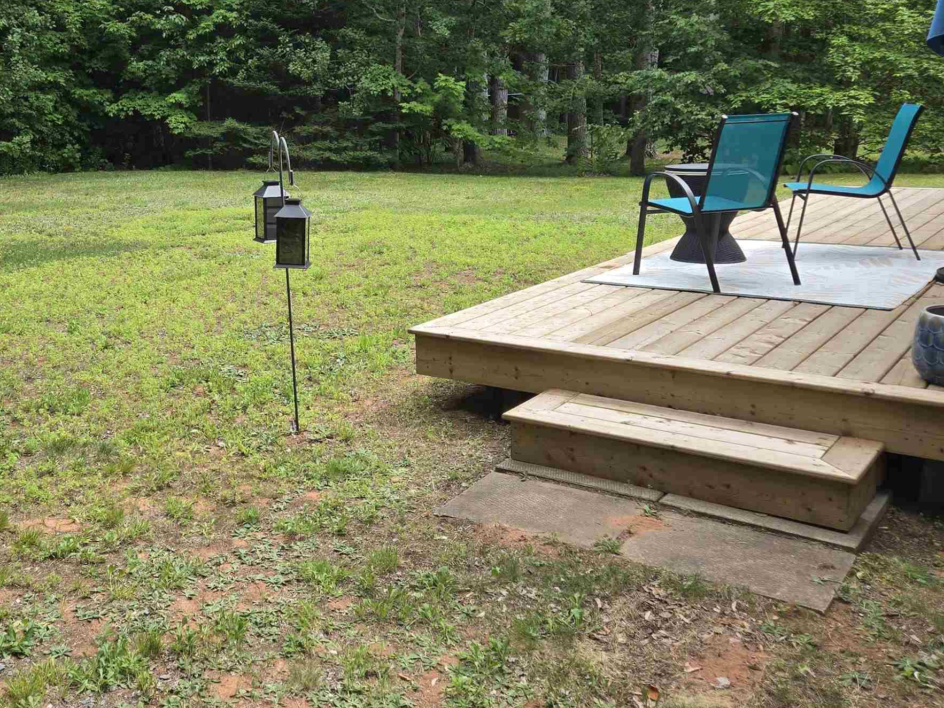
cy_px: 190
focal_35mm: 40
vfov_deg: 35.3
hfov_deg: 46.0
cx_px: 303
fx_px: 1091
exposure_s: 1/398
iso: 25
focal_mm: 5.4
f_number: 1.8
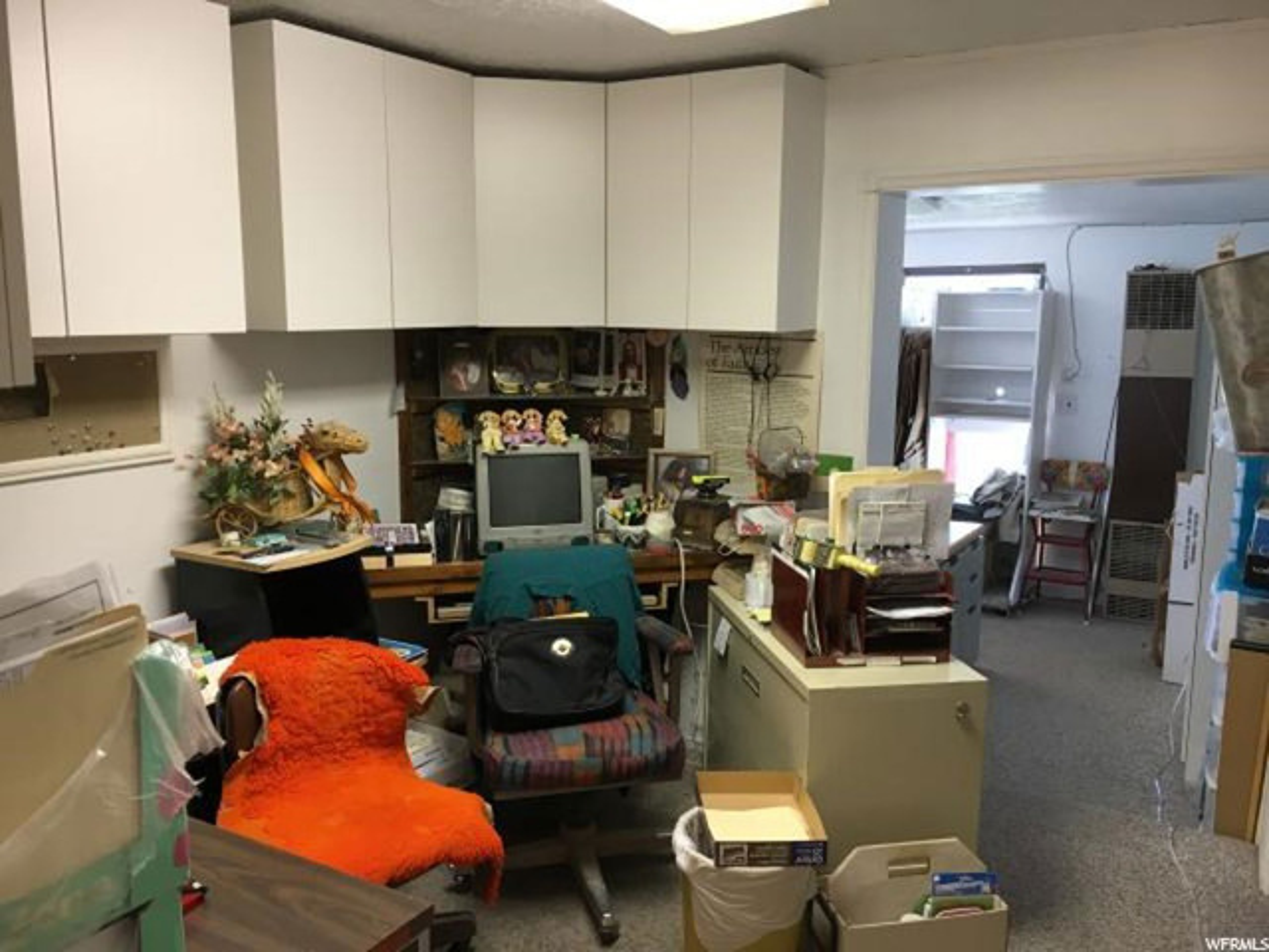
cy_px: 476
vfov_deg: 48.2
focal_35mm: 29
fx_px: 1063
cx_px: 634
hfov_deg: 61.7
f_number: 2.2
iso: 64
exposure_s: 1/30
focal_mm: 4.15
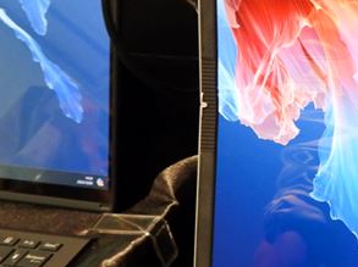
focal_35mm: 105
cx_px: 586
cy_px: 137
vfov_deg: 14.1
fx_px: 1085
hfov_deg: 16.5
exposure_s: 1/13
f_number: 3.2
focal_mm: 5.4
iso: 400
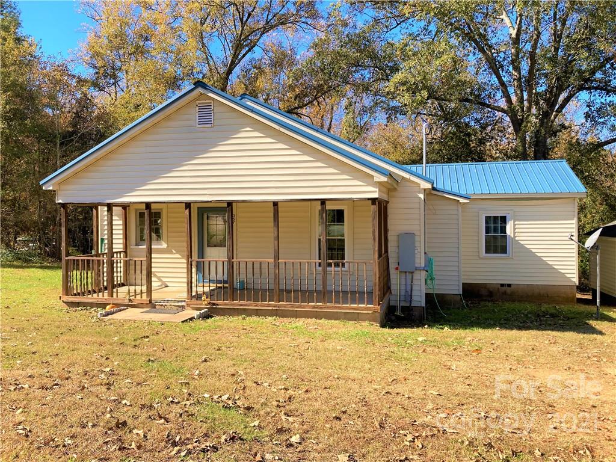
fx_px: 498
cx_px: 308
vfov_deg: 49.7
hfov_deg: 63.4
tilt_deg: +1.2
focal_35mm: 28
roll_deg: +0.2
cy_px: 231
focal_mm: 3.99
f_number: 1.8
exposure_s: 1/979
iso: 20
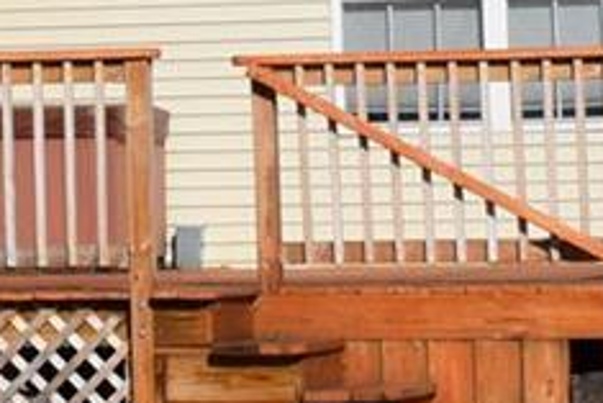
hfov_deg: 7.7
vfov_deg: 5.1
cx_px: -149
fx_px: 4441
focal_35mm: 265
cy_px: -326
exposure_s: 1/500
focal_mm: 26
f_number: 11
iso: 200
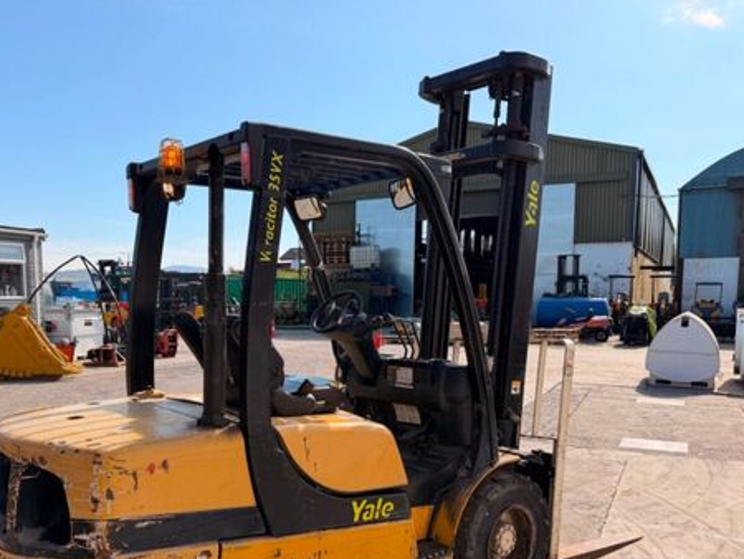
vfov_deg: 43.6
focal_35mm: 32
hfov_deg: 56.3
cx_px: 294
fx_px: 688
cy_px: 367
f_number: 1.78
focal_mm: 6.76
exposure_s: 1/3759
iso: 100
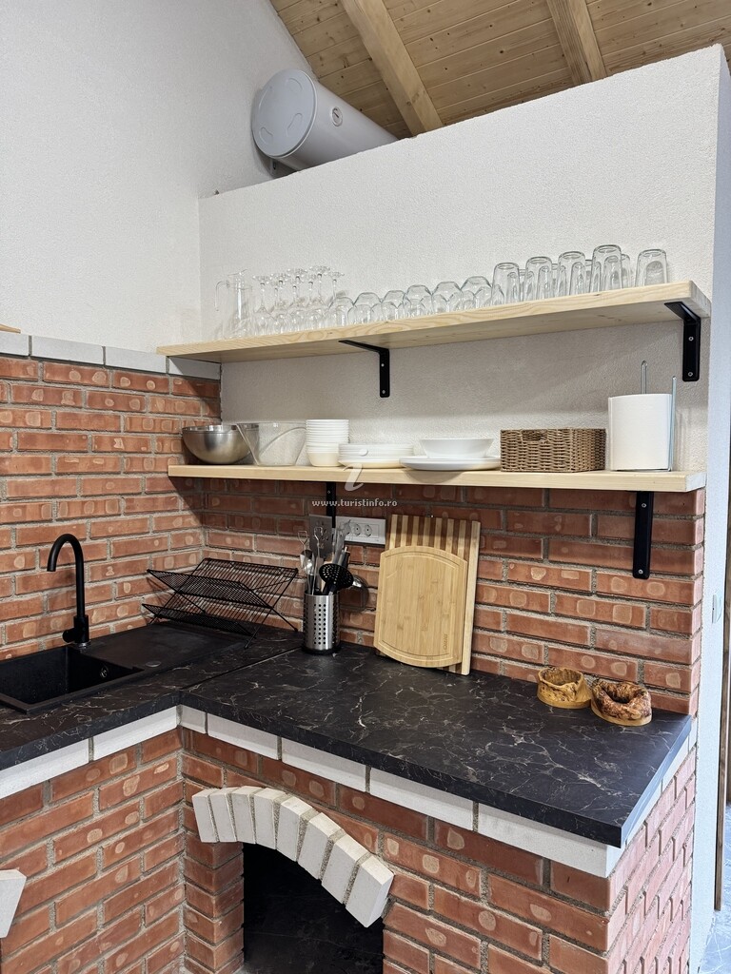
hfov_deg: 56.8
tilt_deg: -2.2
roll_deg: -0.5
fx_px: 676
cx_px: 366
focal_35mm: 24
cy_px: 487
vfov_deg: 71.6
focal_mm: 6.76
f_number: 1.78
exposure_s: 1/100
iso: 200
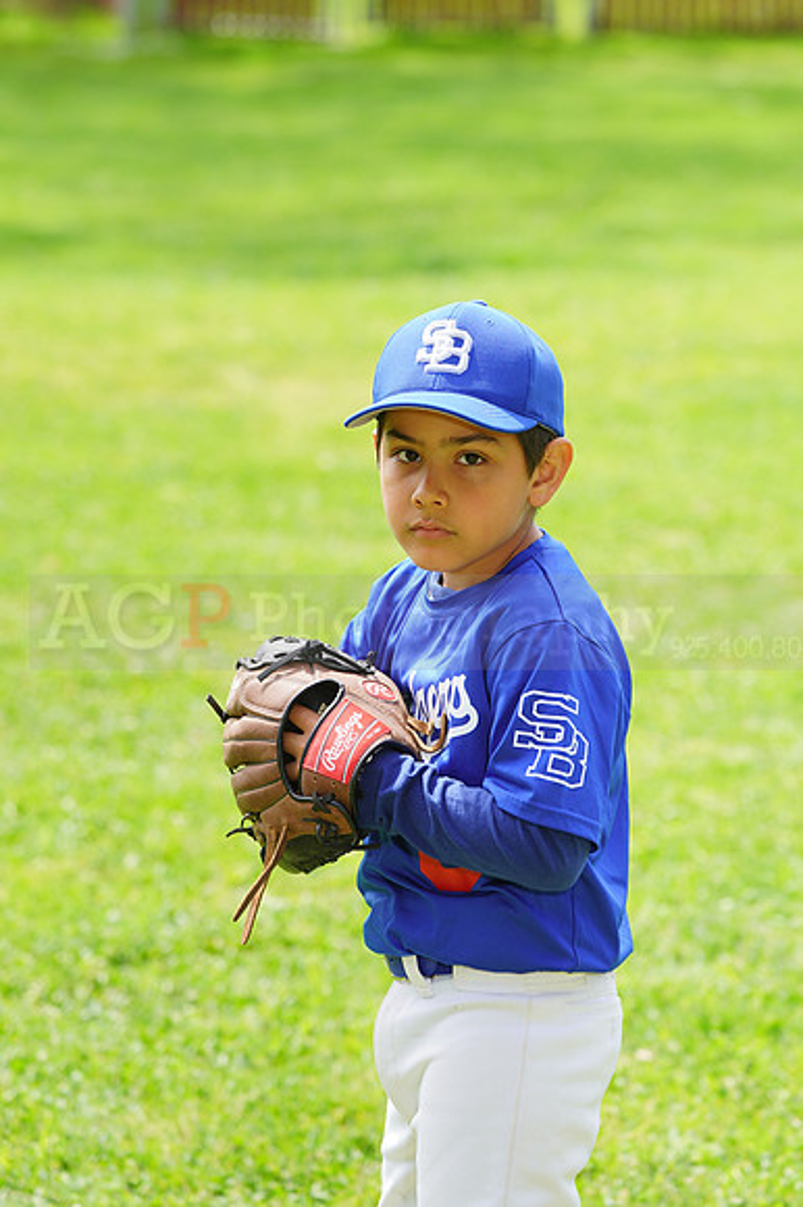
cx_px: 402
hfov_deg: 7.1
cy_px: 604
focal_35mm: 192
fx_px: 6431
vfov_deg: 10.7
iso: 200
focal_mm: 192
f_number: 6.3
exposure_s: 1/200
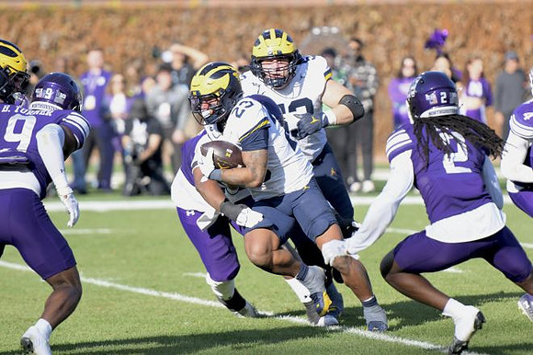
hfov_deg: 6.9
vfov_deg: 4.6
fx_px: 4439
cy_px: 178
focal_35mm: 300
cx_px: 266
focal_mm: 200
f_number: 2.8
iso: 250
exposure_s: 1/1600
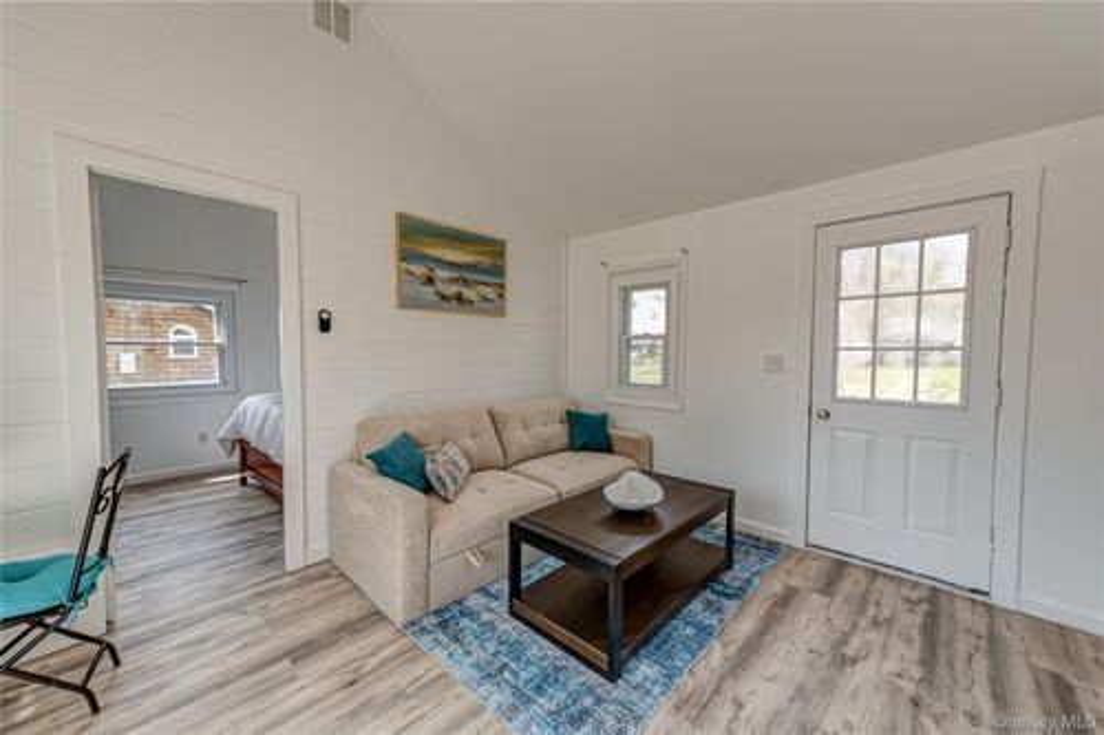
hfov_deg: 104.3
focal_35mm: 14
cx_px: 552
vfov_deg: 81.2
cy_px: 368
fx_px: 429
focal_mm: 14
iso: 100
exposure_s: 1/80
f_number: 5
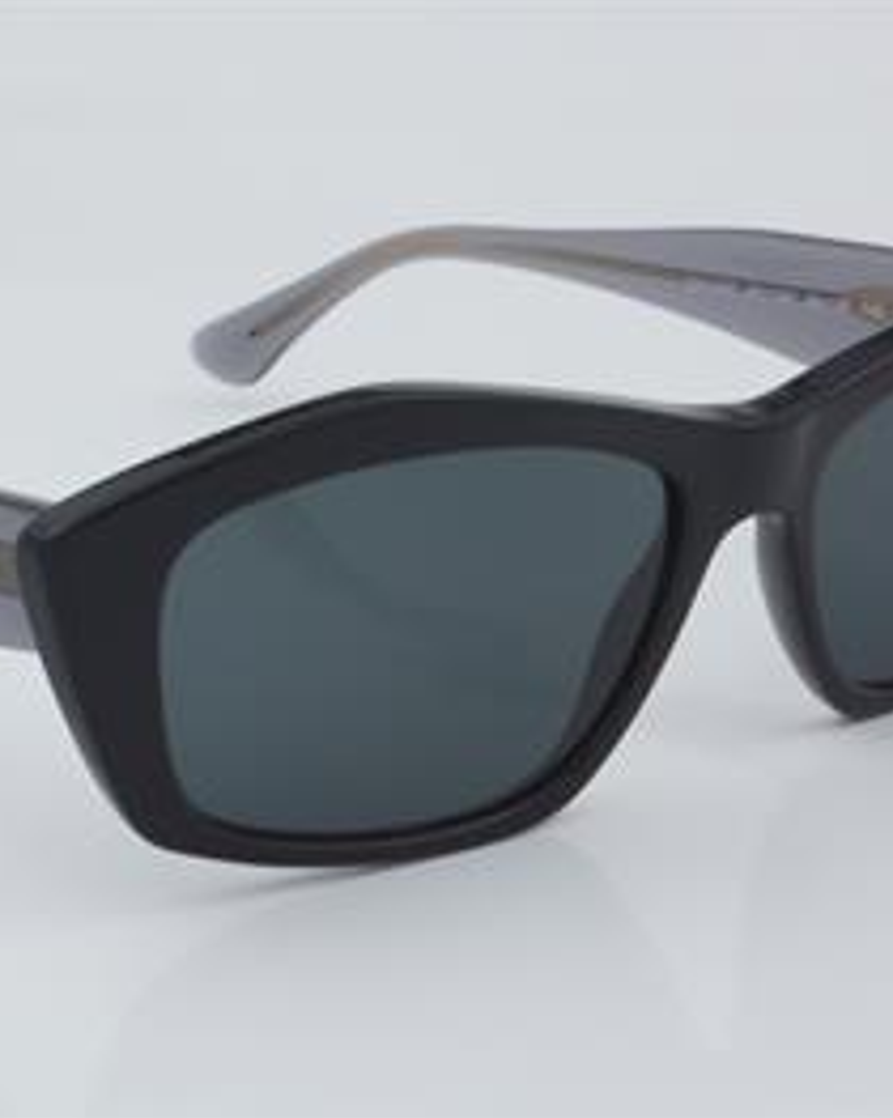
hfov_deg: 14.4
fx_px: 3539
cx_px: 357
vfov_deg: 18.0
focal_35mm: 107
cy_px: 561
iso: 100
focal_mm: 50
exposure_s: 1/4
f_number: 32
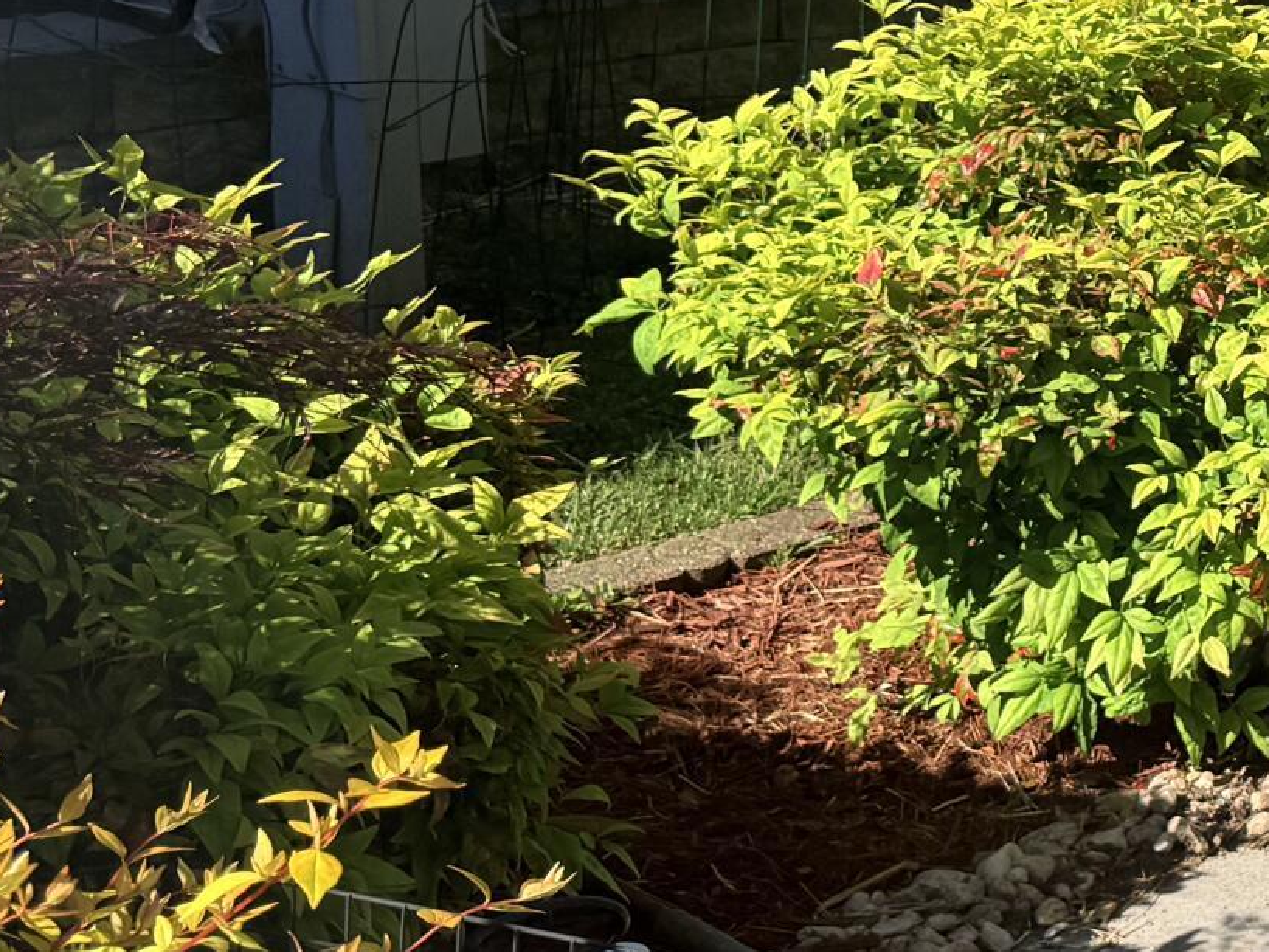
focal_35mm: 88
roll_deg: -2.7
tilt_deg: -12.0
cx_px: 1938
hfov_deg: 19.3
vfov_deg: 16.7
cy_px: 197
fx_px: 3227
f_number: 1.78
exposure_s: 1/4405
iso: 80
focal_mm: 6.76
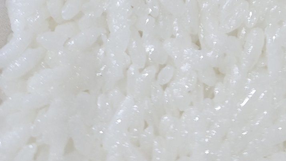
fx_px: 728
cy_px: -364
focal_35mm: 96
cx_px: 333
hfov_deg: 20.9
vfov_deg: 9.2
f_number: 1.6
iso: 320
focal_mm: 6.55
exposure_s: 1/80.6
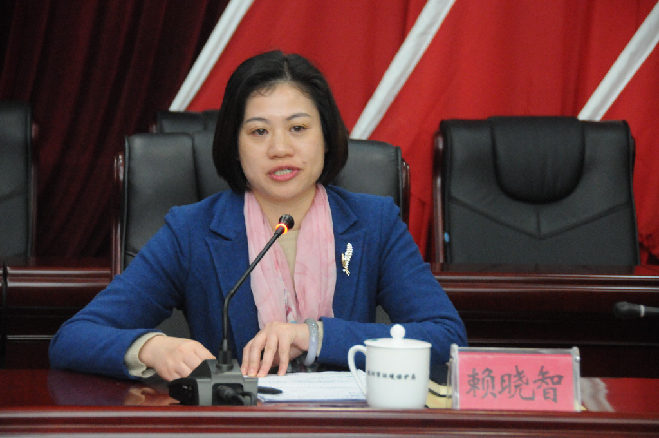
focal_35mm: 123
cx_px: 330
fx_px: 2249
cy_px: 219
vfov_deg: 11.1
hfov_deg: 16.7
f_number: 5
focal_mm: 82
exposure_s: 1/30
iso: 2800
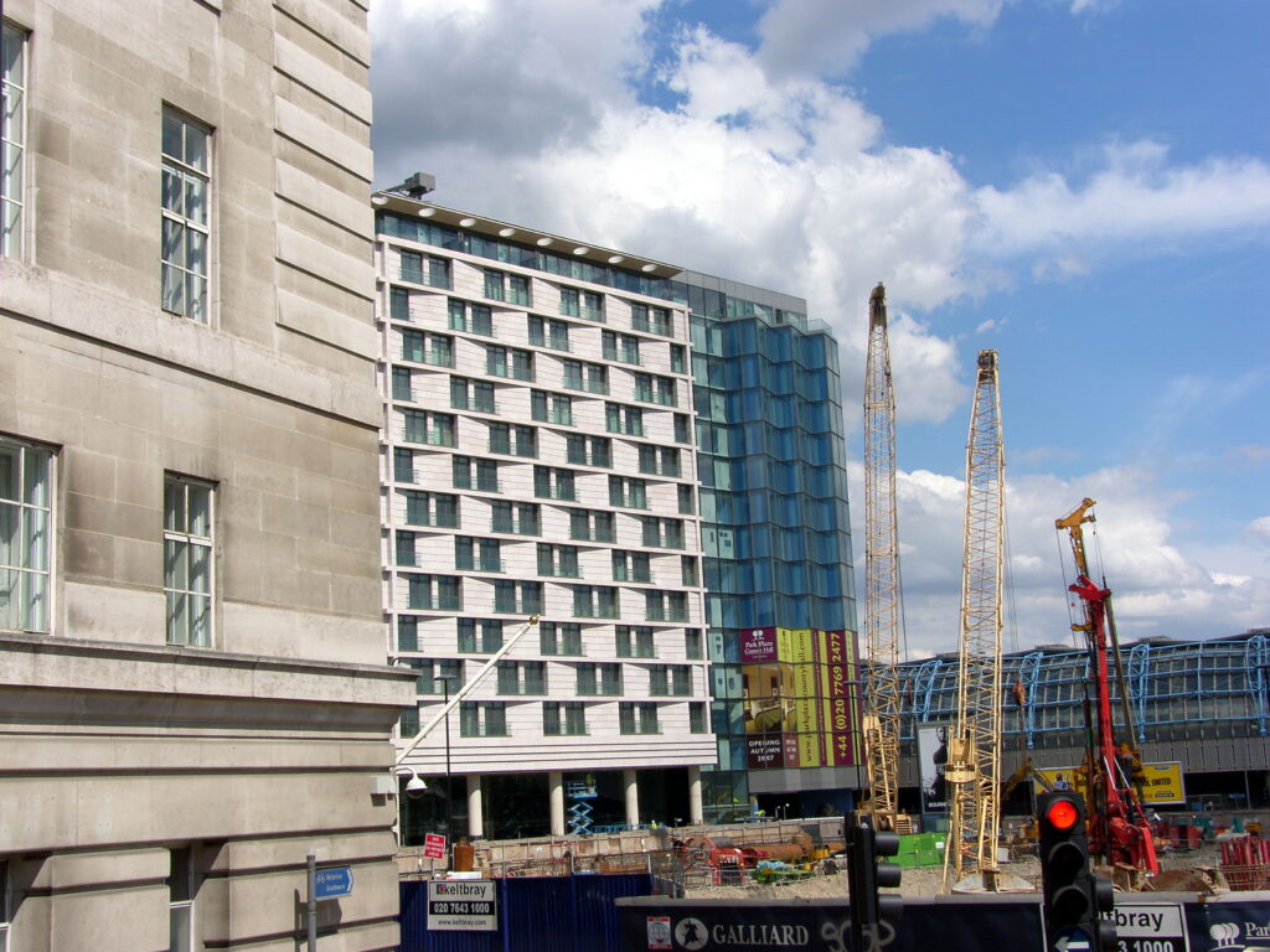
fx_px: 1834
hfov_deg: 38.2
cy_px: 476
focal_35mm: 50
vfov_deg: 29.1
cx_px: 635
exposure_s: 1/400
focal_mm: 12.9
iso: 50
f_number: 7.1
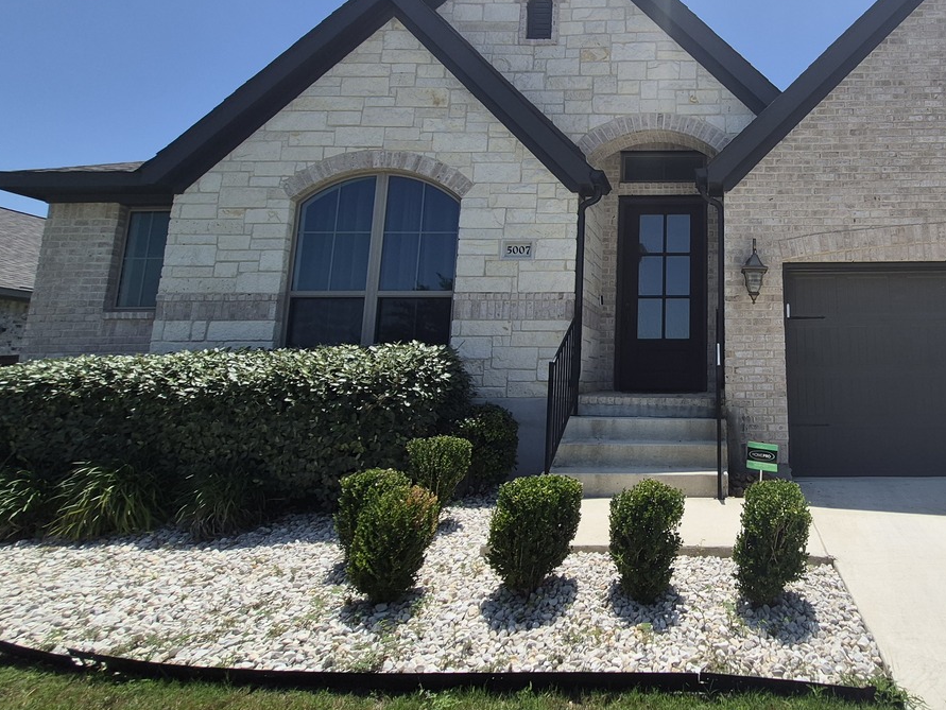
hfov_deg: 72.8
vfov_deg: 62.8
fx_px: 574
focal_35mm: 21
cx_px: 723
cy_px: 275
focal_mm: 1.74
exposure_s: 1/2640
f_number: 2.2
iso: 40
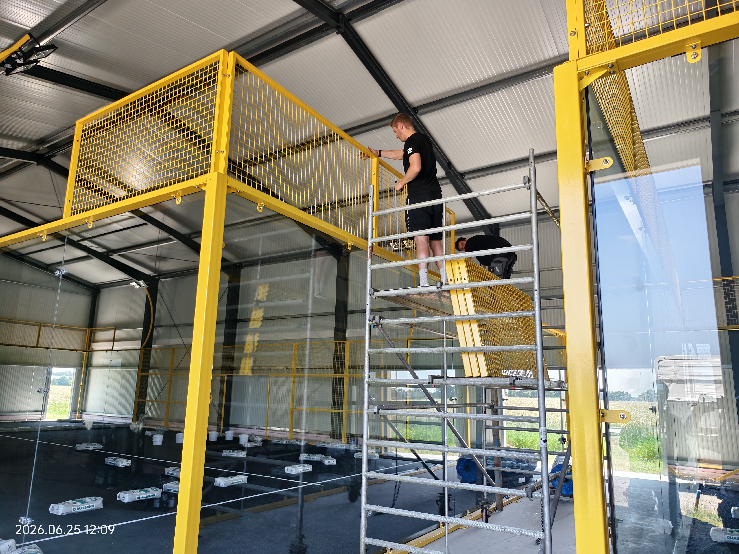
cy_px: 277
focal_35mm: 23
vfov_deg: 58.9
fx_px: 491
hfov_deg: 73.9
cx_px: 370
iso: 72
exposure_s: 1/152
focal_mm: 5.6
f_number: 1.57
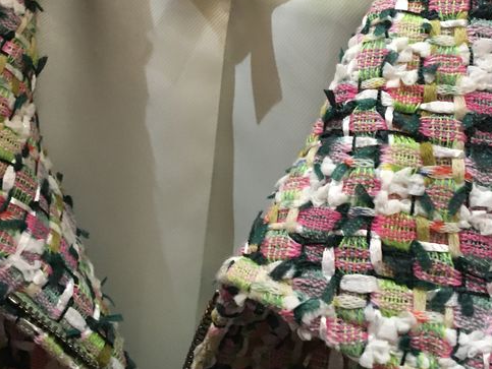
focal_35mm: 60
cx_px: 265
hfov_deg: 32.1
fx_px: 853
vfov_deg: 24.1
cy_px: 72
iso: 200
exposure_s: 1/33
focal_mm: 4.15
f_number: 2.2
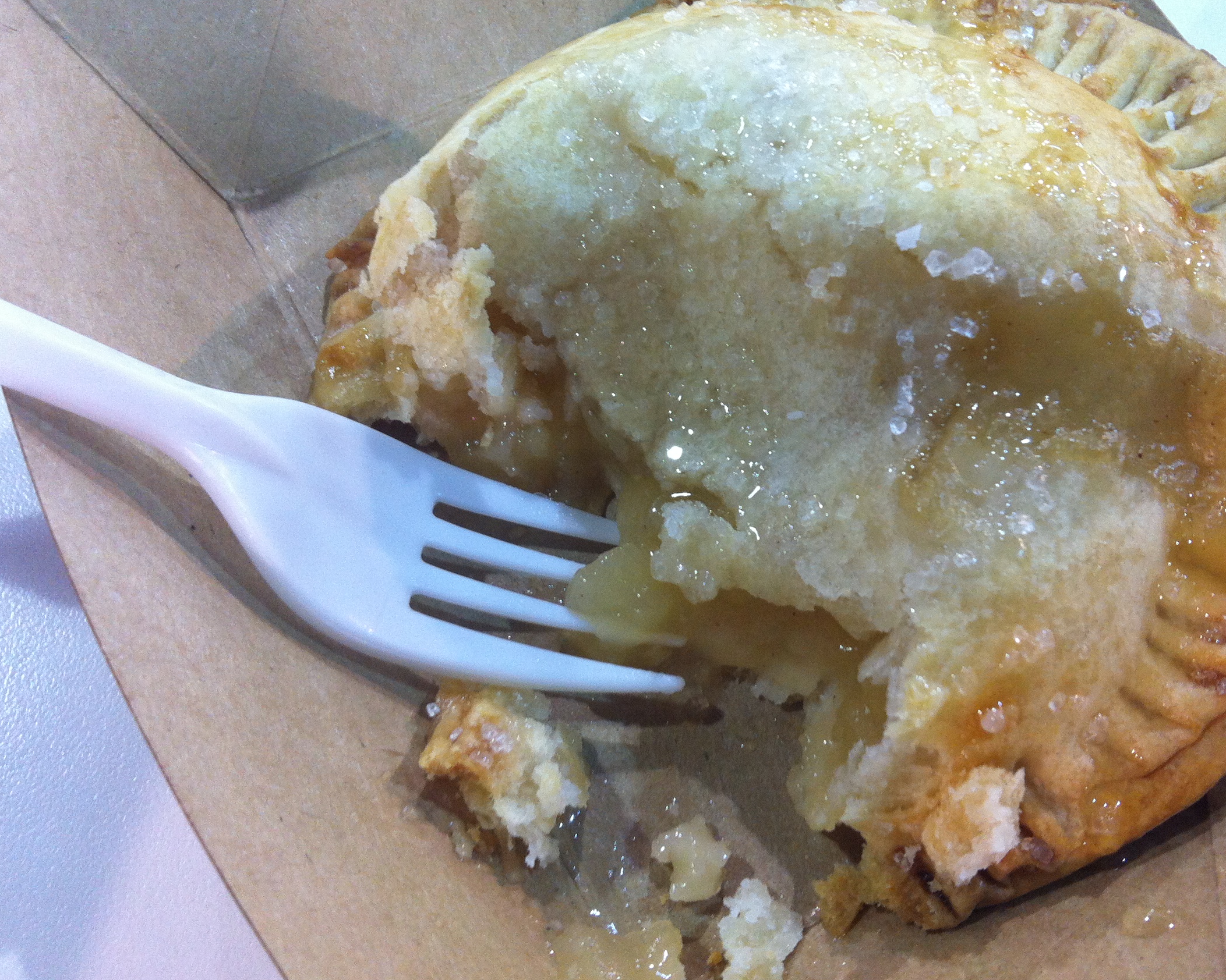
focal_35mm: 42
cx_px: 690
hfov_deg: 43.7
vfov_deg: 35.7
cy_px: 457
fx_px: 1524
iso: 100
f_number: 2.8
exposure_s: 1/15
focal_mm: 3.85
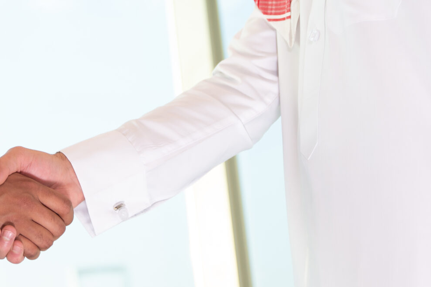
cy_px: 26
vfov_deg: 11.6
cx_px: 27
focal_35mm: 117
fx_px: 1401
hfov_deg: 17.2
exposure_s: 1/160
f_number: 2.8
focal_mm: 45
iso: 200
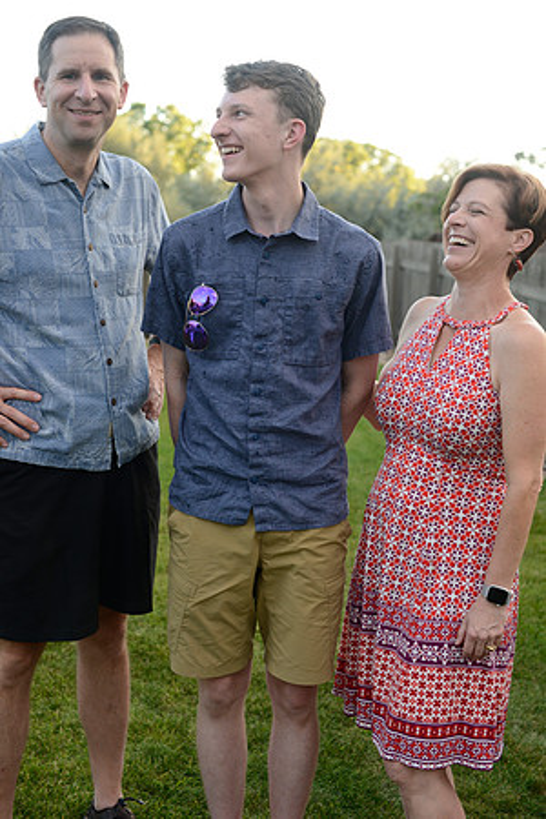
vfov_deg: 39.6
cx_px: 273
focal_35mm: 50
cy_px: 410
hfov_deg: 27.0
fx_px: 1137
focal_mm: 50
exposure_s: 1/200
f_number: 4
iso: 400
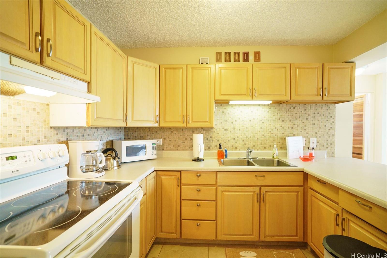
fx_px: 172
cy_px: 129
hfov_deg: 96.7
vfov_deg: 73.8
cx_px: 194
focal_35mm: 16
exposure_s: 1/25
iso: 800
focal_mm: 16
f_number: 4
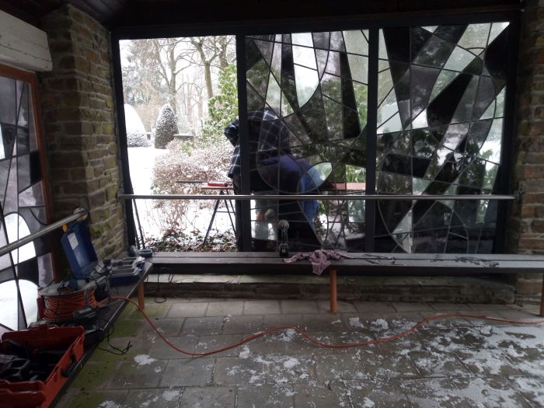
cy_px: 204
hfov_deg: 81.7
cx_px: 272
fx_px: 314
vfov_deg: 66.0
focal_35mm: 20
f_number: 2
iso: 149
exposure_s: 1/50
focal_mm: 3.52
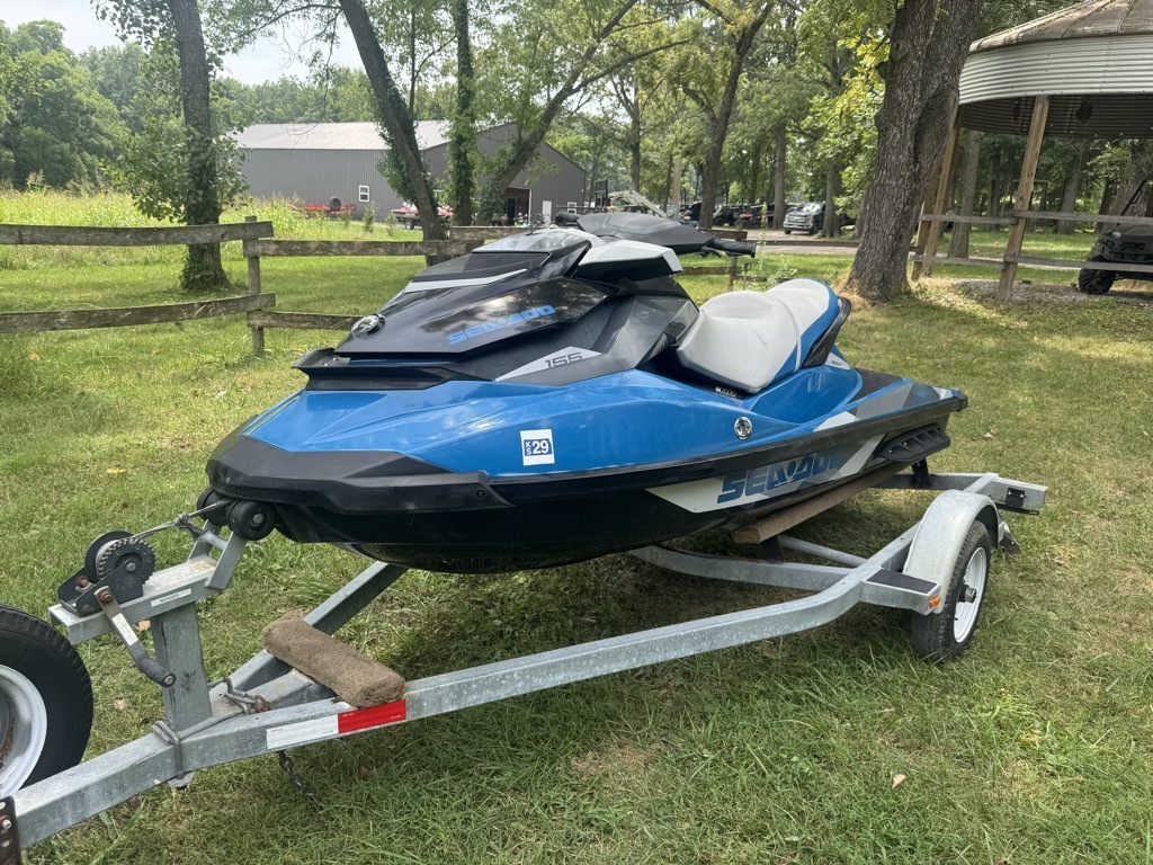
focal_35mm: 24
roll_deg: -3.7
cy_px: 432
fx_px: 799
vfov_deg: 56.8
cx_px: 576
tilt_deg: -14.8
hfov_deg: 71.6
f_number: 1.78
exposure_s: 1/1076
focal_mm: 6.76
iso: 80
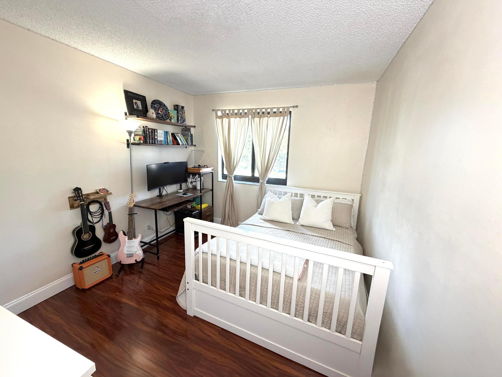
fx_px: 203
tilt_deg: -11.4
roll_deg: -1.5
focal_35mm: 14
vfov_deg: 85.7
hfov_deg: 102.1
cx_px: 251
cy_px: 188
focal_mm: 2.22
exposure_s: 1/121
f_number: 2.2
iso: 320
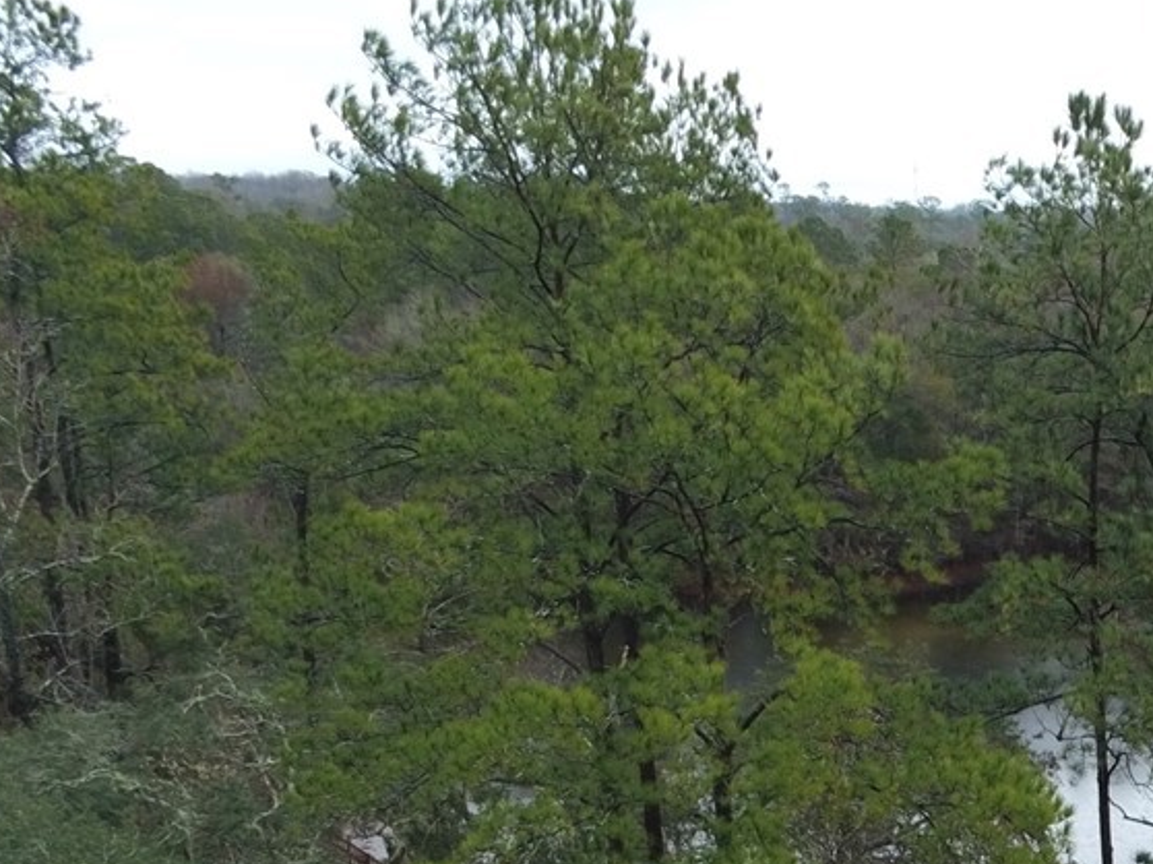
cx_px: 1194
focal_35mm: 66
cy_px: 1108
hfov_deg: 27.4
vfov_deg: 20.4
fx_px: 2197
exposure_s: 1/240
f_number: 2.4
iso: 128
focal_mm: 4
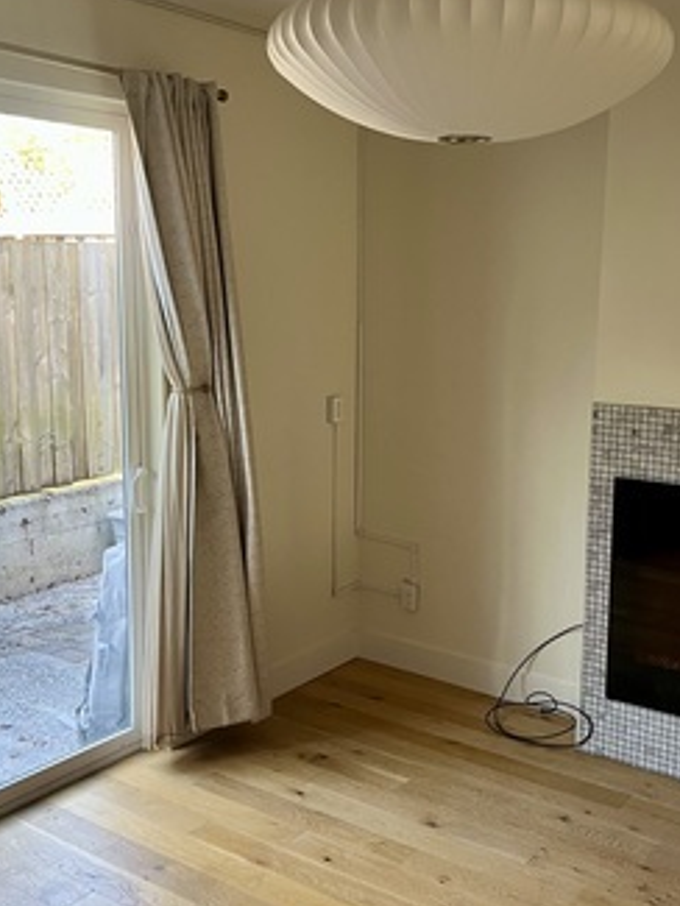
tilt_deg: -9.8
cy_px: 438
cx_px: 372
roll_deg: -0.9
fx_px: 1047
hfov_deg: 36.0
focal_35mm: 40
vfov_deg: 46.8
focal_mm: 5.1
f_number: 1.6
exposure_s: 1/60
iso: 125
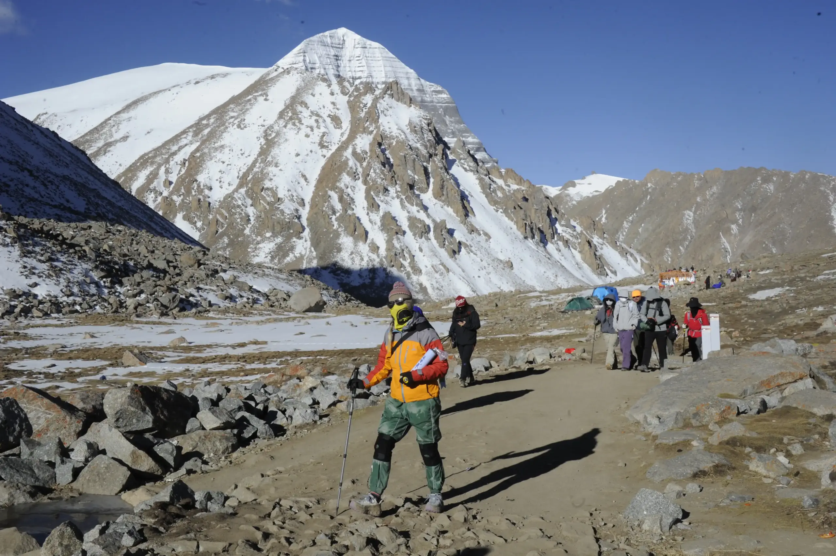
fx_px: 1021
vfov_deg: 30.5
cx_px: 418
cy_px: 278
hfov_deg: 44.5
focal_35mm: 44
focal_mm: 44
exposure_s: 1/1000
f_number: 20
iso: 1250
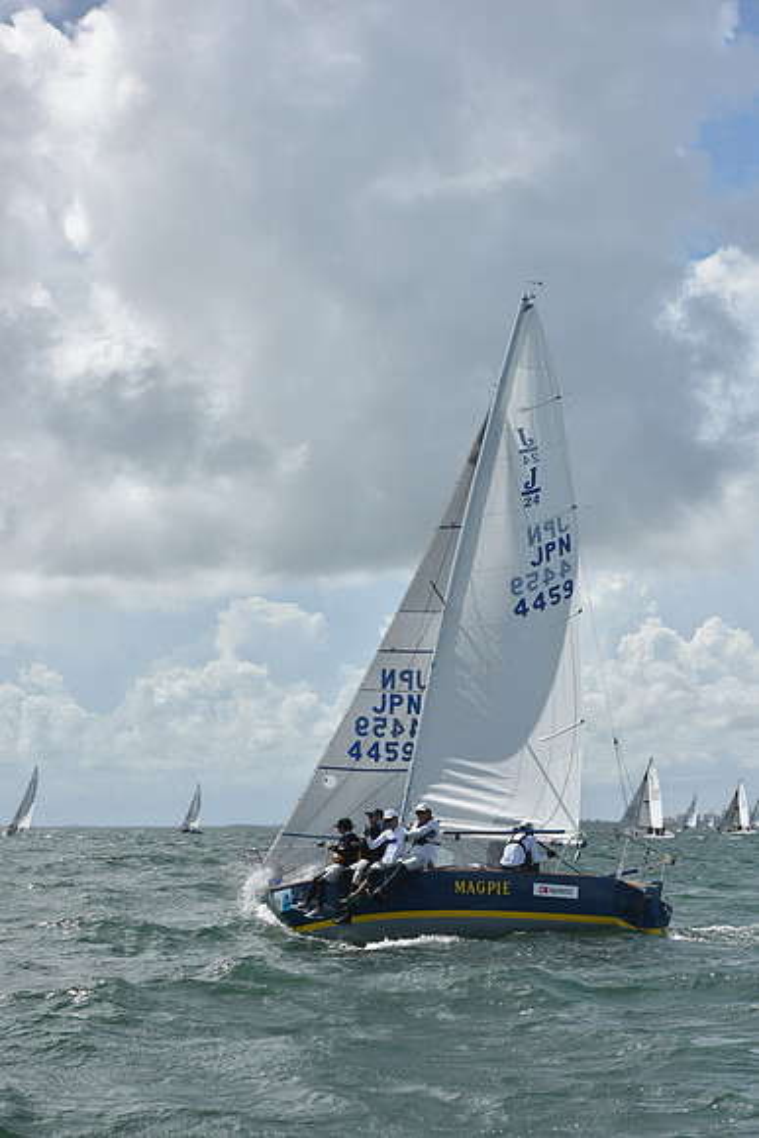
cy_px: 569
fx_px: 2212
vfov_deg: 28.8
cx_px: 380
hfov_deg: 19.5
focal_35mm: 70
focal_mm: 70
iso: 250
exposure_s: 1/1600
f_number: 9
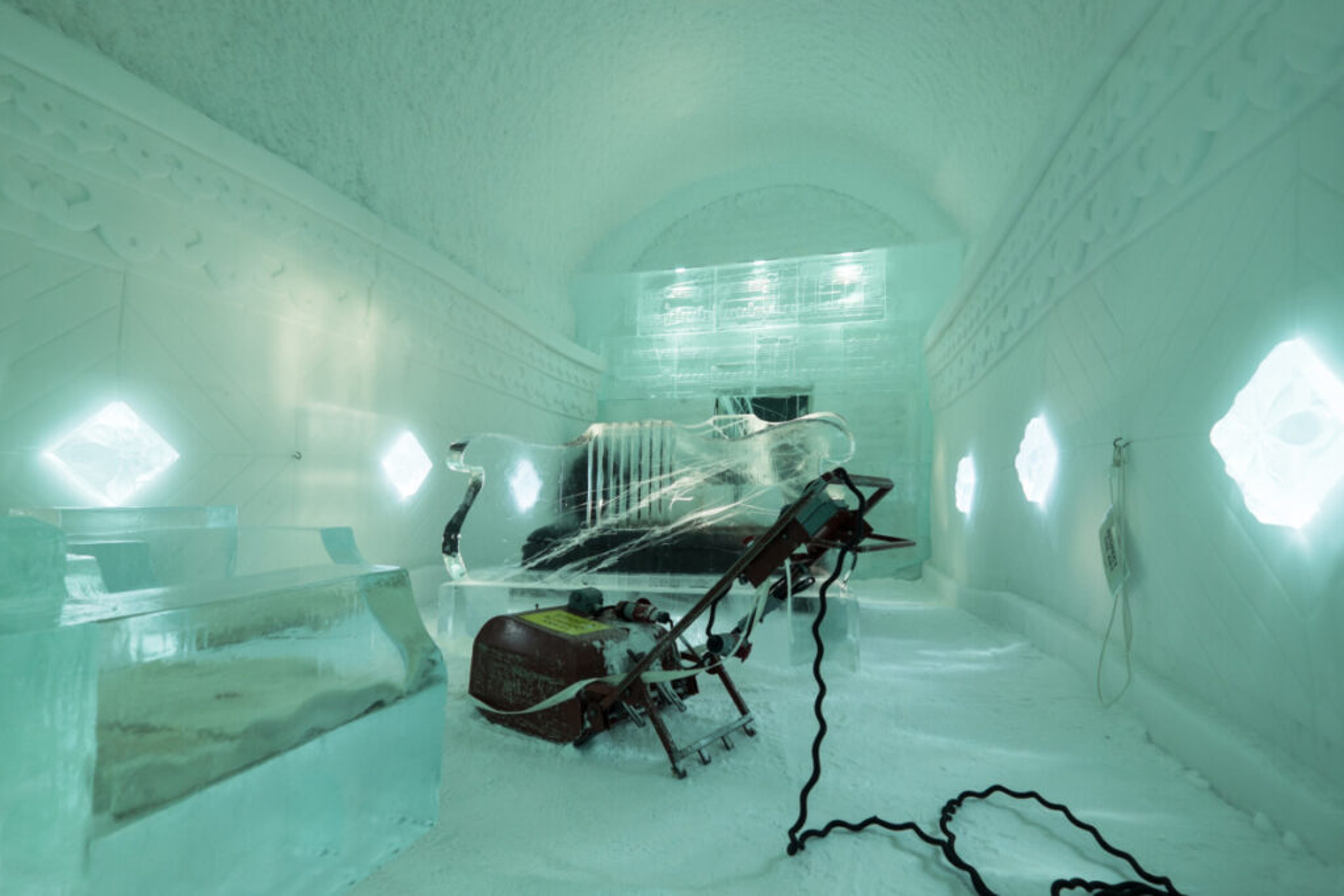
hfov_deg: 100.4
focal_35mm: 15
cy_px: 448
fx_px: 560
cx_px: 672
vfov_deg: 77.3
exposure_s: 1/3.33
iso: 200
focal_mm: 10
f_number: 4.5
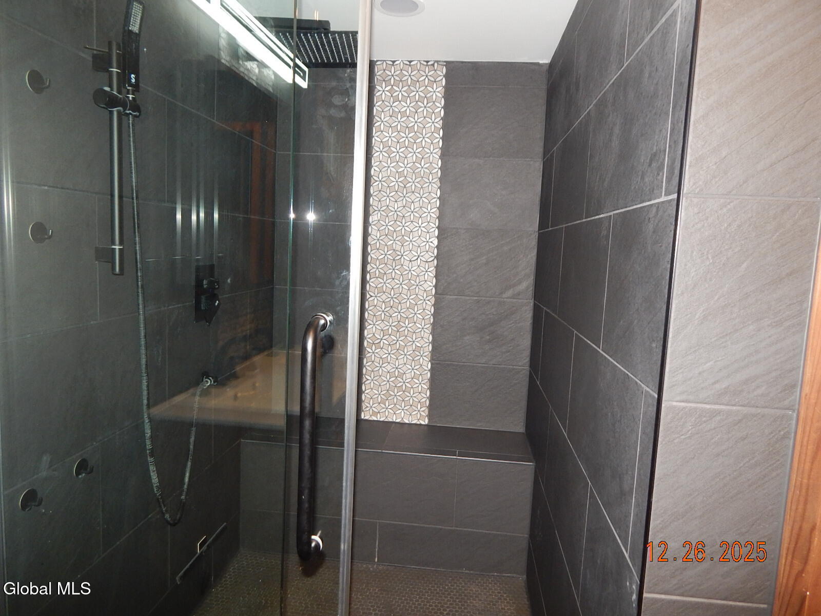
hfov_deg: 76.4
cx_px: 410
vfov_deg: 61.1
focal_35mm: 22
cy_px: 308
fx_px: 522
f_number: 3
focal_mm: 4
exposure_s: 1/30
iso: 200
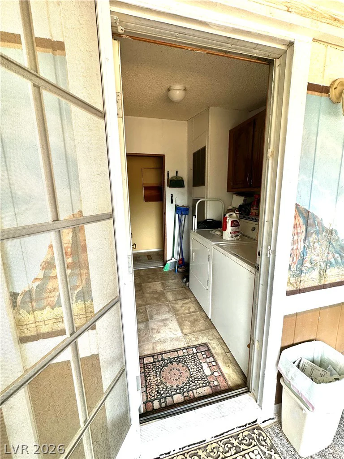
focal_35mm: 14
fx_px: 186
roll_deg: -1.3
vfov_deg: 102.1
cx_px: 172
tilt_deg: -10.6
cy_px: 230
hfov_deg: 85.7
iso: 40
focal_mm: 2.22
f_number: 2.2
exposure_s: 1/109
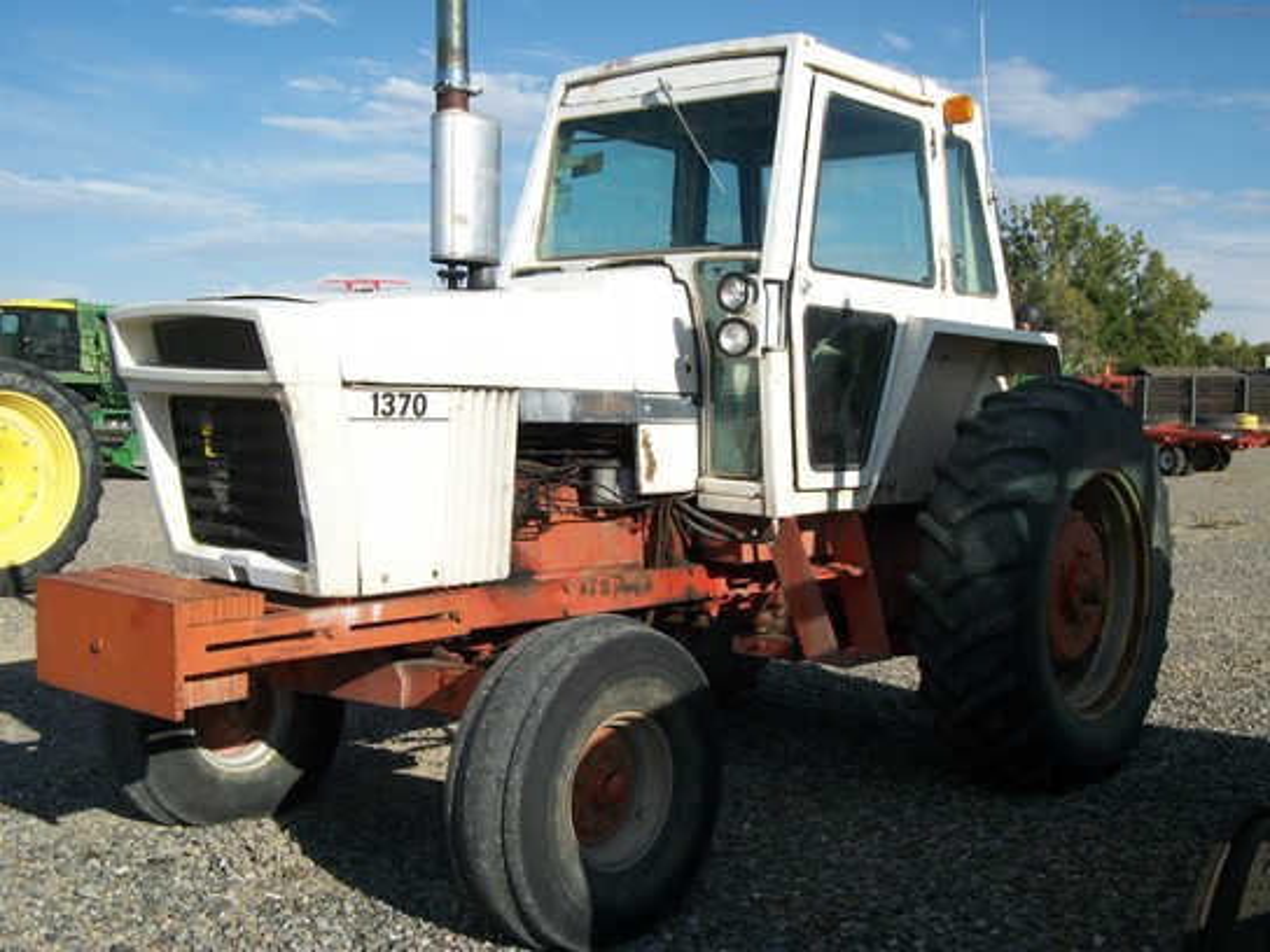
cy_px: 476
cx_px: 635
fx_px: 1468
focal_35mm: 40
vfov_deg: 36.0
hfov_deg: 46.8
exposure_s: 1/160
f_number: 9.9
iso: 80
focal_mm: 7.1
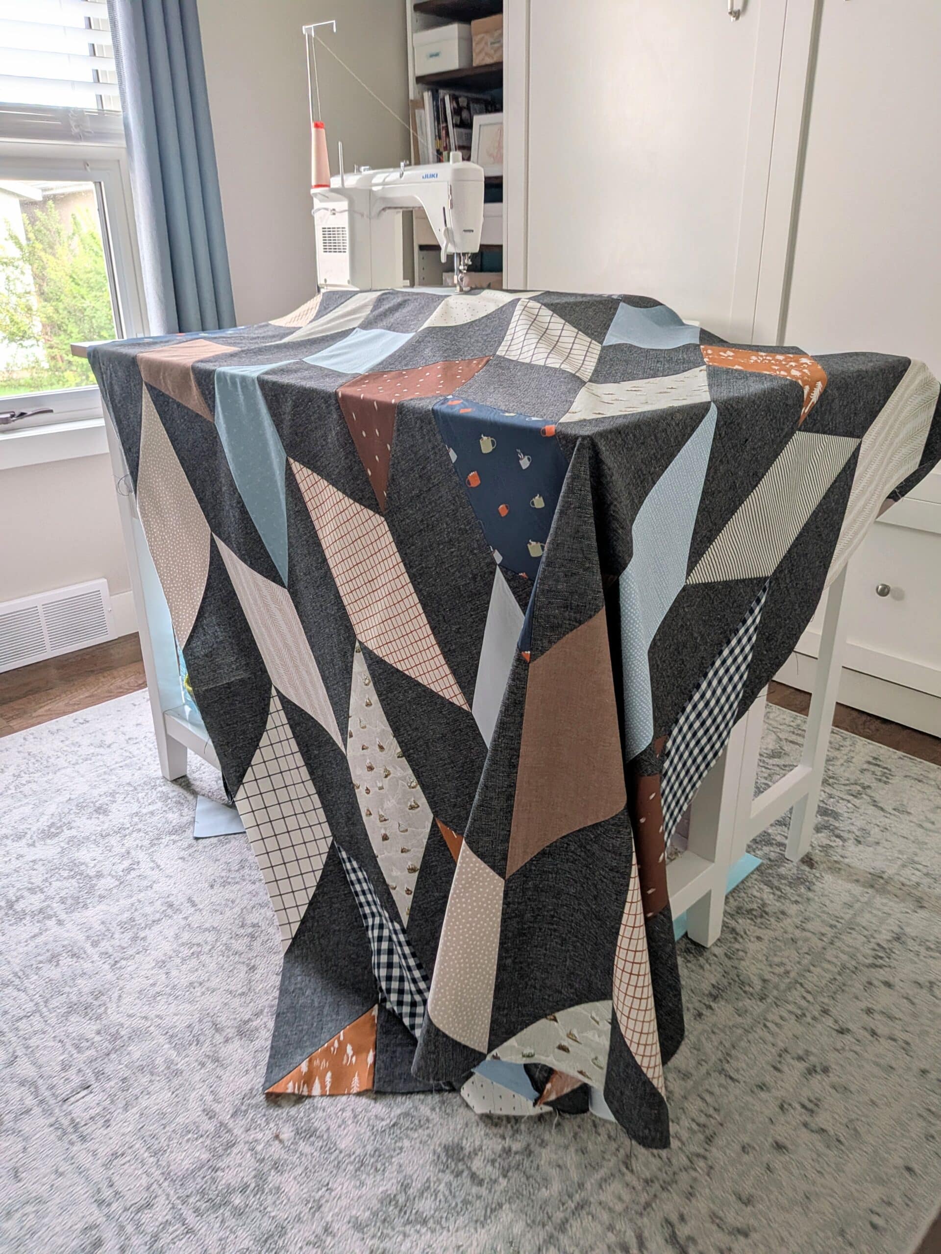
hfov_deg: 56.8
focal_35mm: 24
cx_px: 470
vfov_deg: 71.6
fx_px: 870
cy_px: 627
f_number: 1.7
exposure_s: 1/23.9
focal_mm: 4.53
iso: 46
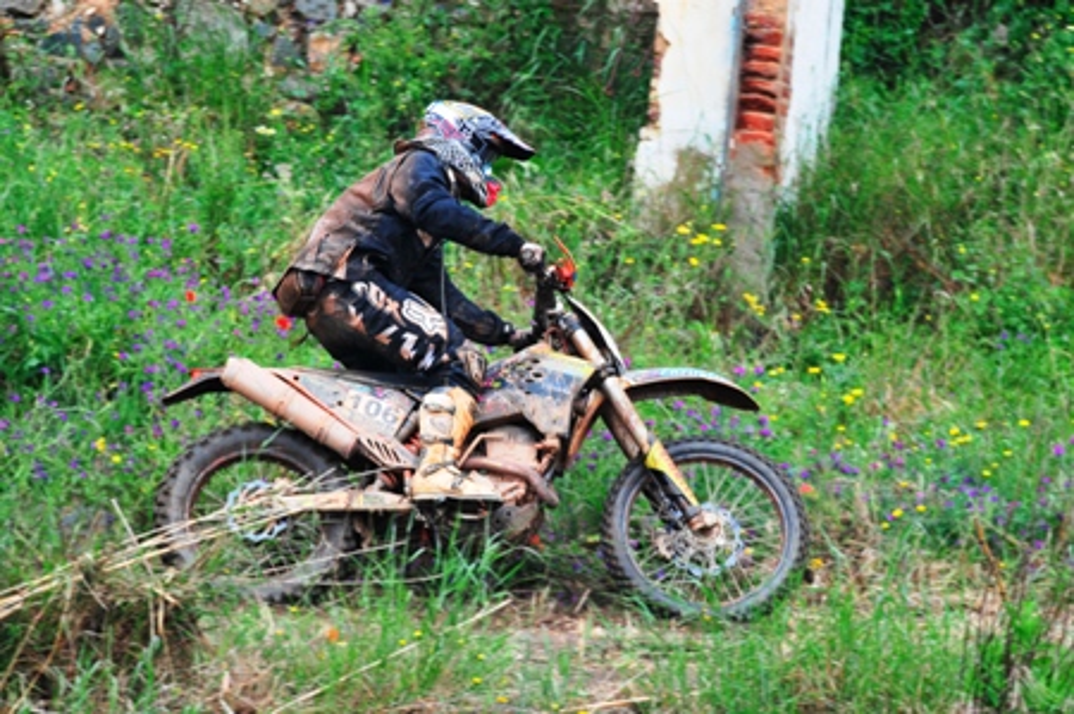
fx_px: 8940
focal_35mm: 300
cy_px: 357
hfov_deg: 6.9
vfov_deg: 4.6
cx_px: 537
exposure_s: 1/640
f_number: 4
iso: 400
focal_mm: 200
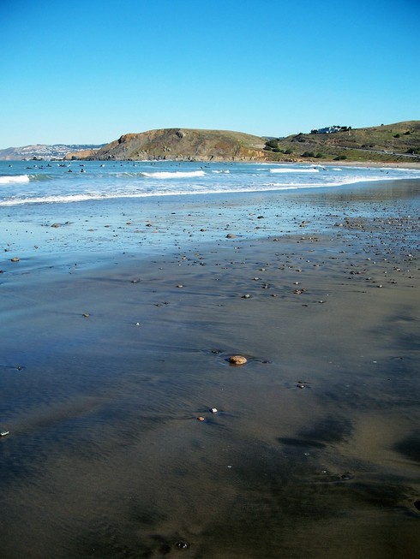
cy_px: 280
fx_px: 598
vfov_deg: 50.1
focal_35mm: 37
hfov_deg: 38.7
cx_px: 210
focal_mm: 7.8
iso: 64
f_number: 2.8
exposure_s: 1/640
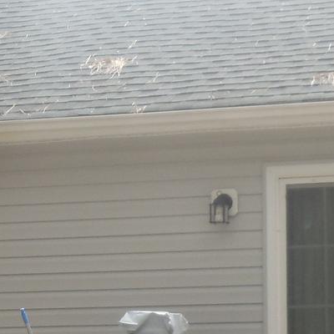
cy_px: 294
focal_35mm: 208
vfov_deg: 8.4
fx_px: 2271
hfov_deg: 8.4
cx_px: 12
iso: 125
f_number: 3.8
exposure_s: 1/125
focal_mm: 8.2
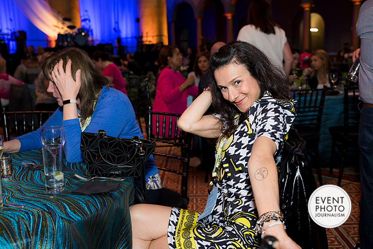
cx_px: 186
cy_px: 124
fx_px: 395
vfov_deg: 35.0
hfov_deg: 50.6
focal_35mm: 38
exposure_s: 1/100
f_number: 4
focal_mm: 37
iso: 800
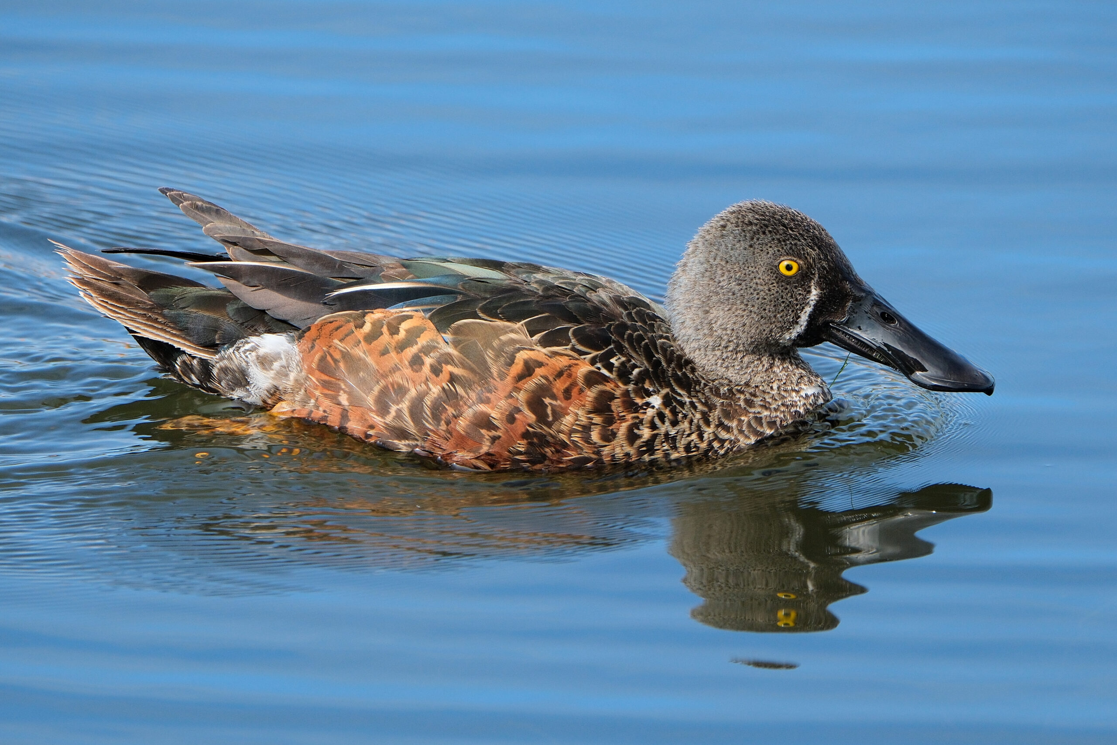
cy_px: 372
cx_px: 558
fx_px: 18616
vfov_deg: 2.3
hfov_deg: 3.4
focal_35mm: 600
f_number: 8
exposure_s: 1/500
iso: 640
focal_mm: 400
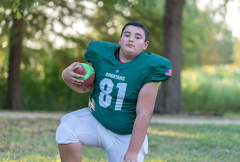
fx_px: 894
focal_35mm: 134
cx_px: 115
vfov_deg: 10.4
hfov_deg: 15.3
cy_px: 76
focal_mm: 125
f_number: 2.8
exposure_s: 1/320
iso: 250
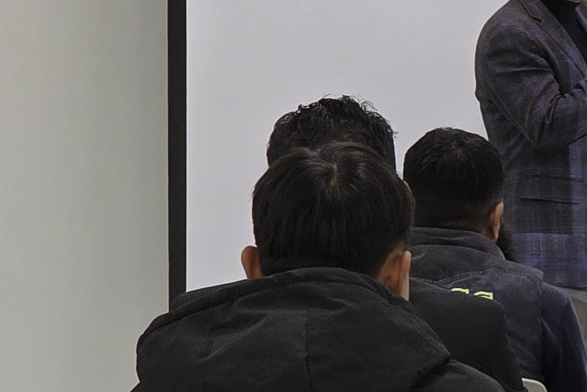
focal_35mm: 287
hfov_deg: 7.0
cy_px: 167
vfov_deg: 4.8
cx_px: 1018
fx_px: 4680
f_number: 2.4
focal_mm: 7.9
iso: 80
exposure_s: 1/120
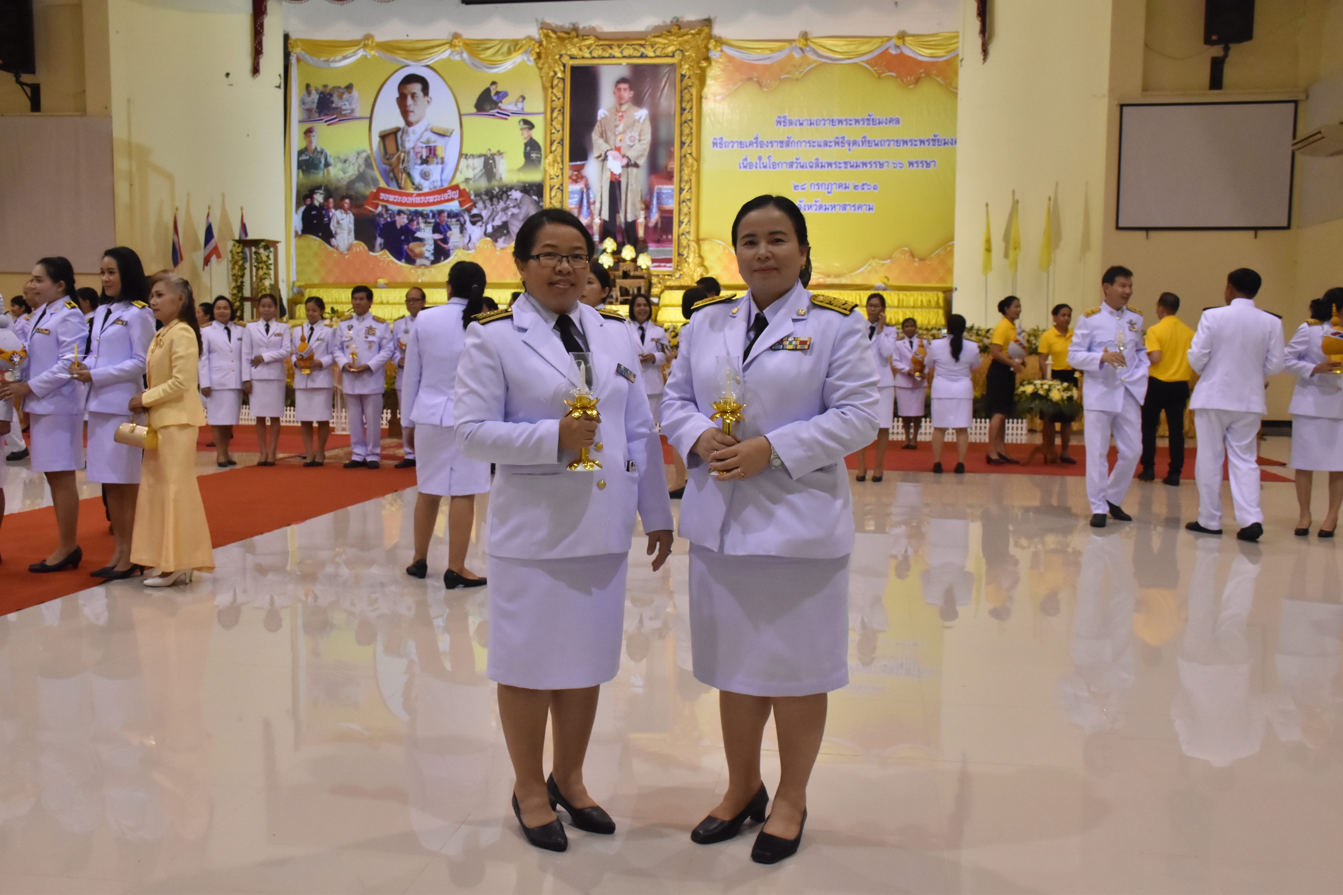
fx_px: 1287
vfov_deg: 38.4
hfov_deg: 55.1
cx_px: 672
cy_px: 448
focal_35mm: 34
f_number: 6.3
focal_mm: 23
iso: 2000
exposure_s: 1/160
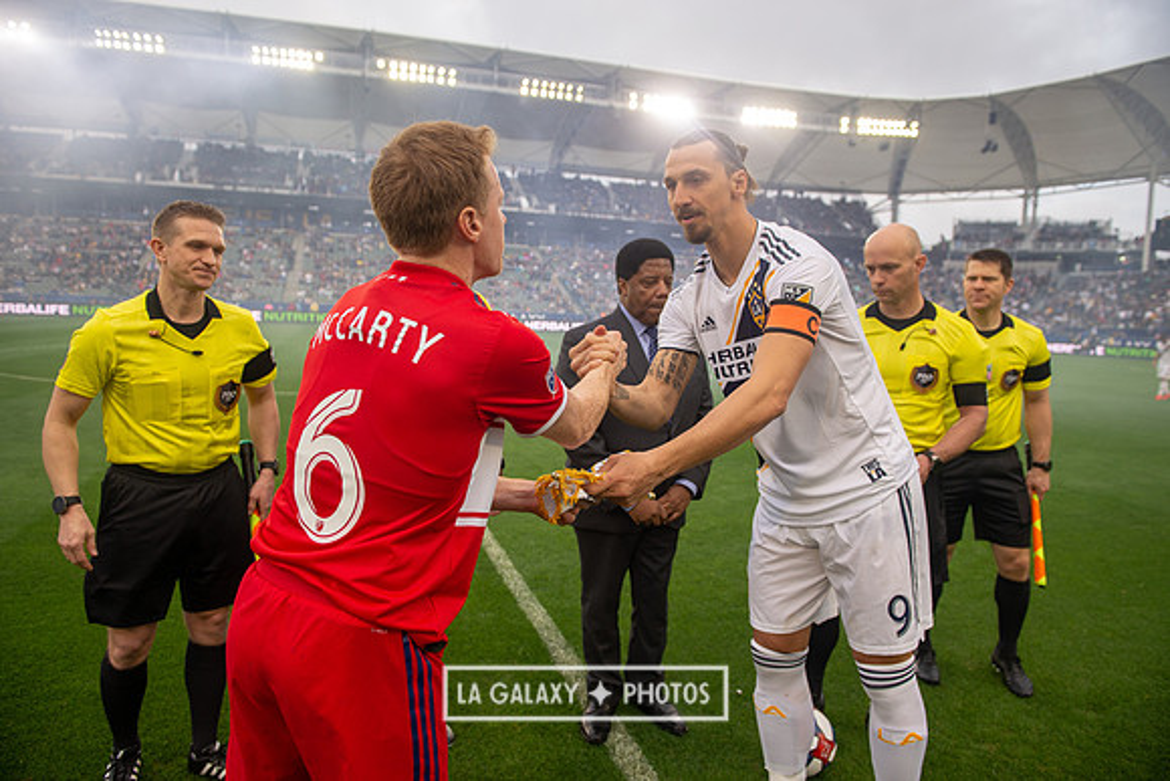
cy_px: 390
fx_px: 780
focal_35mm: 24
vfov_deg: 53.2
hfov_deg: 73.7
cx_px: 585
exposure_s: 1/640
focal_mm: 24
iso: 500
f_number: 3.5
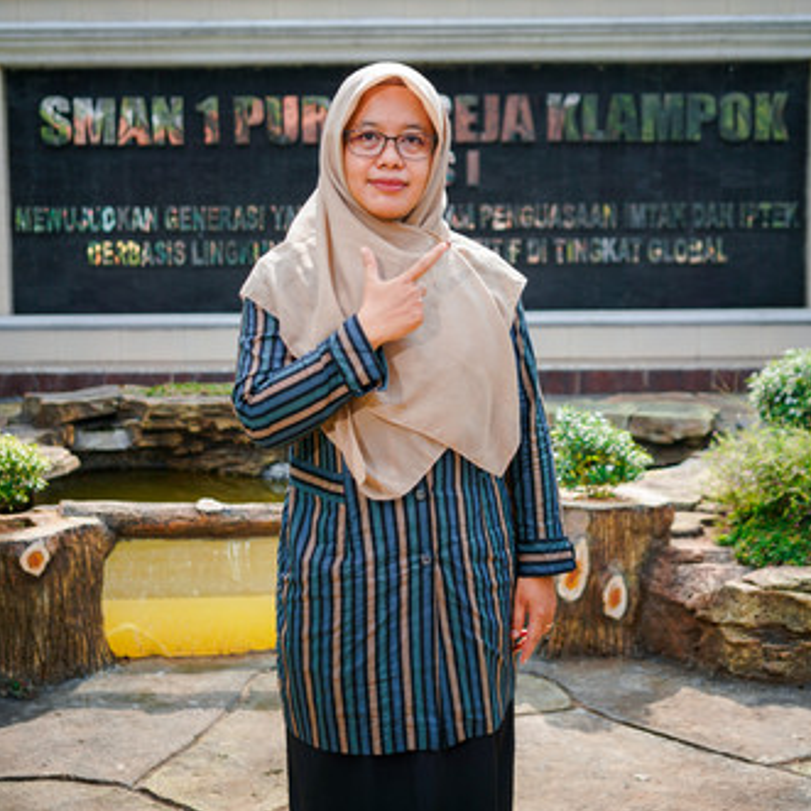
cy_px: 331
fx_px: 1193
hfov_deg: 37.6
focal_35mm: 45
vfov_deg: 37.4
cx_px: 404
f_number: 3.2
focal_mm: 35
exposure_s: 1/1000
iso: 200
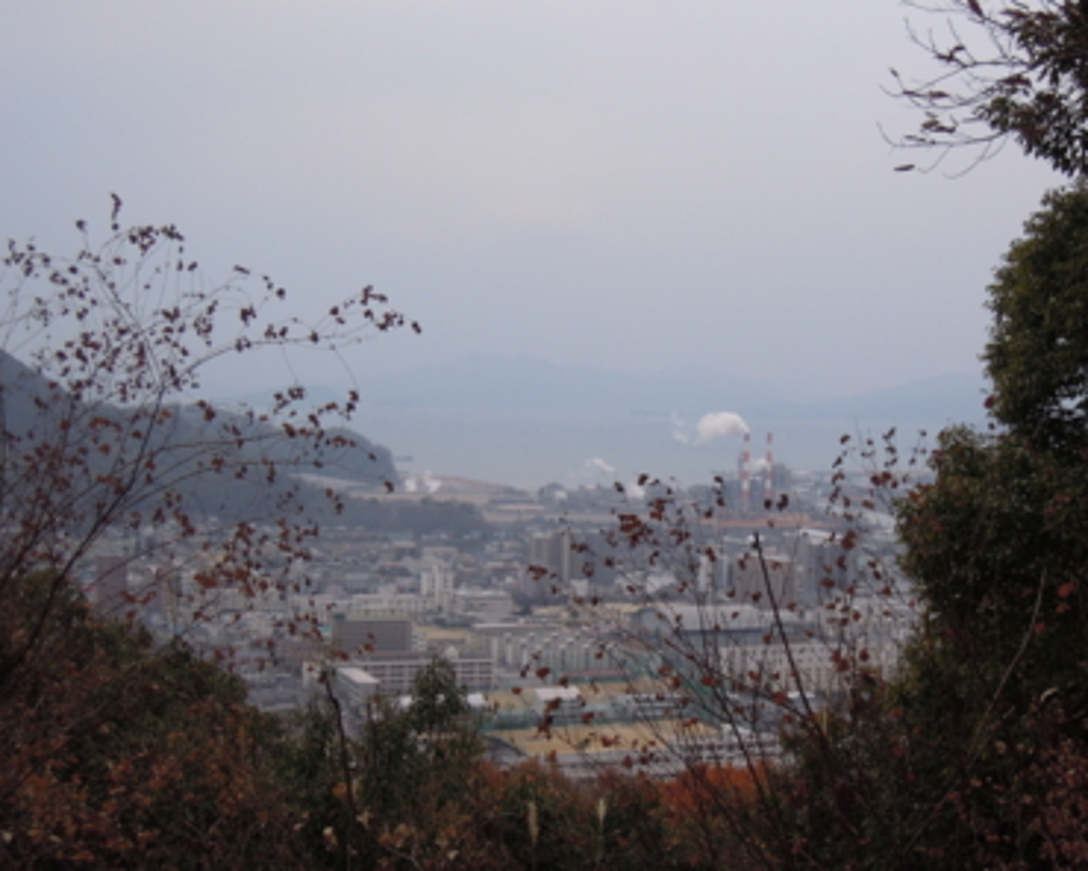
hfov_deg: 32.5
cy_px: 433
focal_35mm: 58
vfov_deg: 26.2
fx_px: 1868
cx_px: 568
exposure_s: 1/640
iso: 160
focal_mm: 9.9
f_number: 4
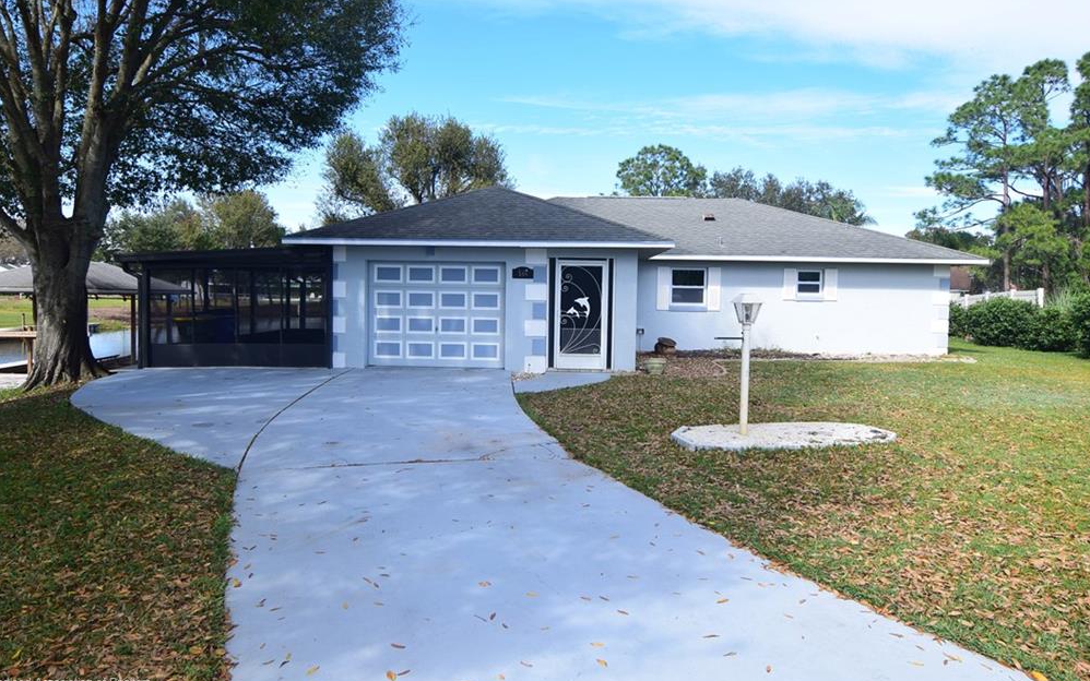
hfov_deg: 75.9
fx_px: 699
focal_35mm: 24
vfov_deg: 51.9
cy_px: 317
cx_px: 540
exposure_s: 1/250
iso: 200
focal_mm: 15
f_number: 8
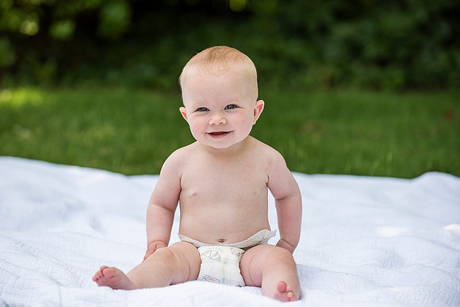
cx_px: 220
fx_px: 1919
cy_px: 157
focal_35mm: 150
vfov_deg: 9.1
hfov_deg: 13.7
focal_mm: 140
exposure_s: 1/1000
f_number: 3.5
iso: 400
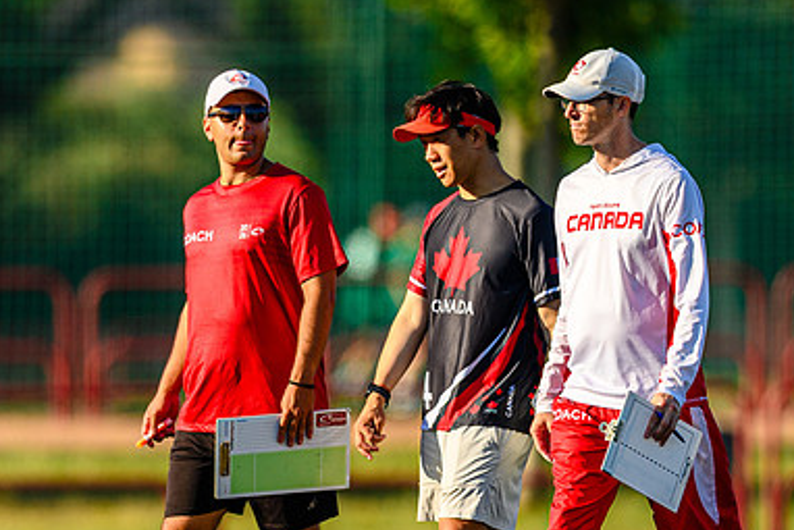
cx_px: 449
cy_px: 393
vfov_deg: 1.4
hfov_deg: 2.2
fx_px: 20982
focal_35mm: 951
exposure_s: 1/1600
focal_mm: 400
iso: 100
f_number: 3.2
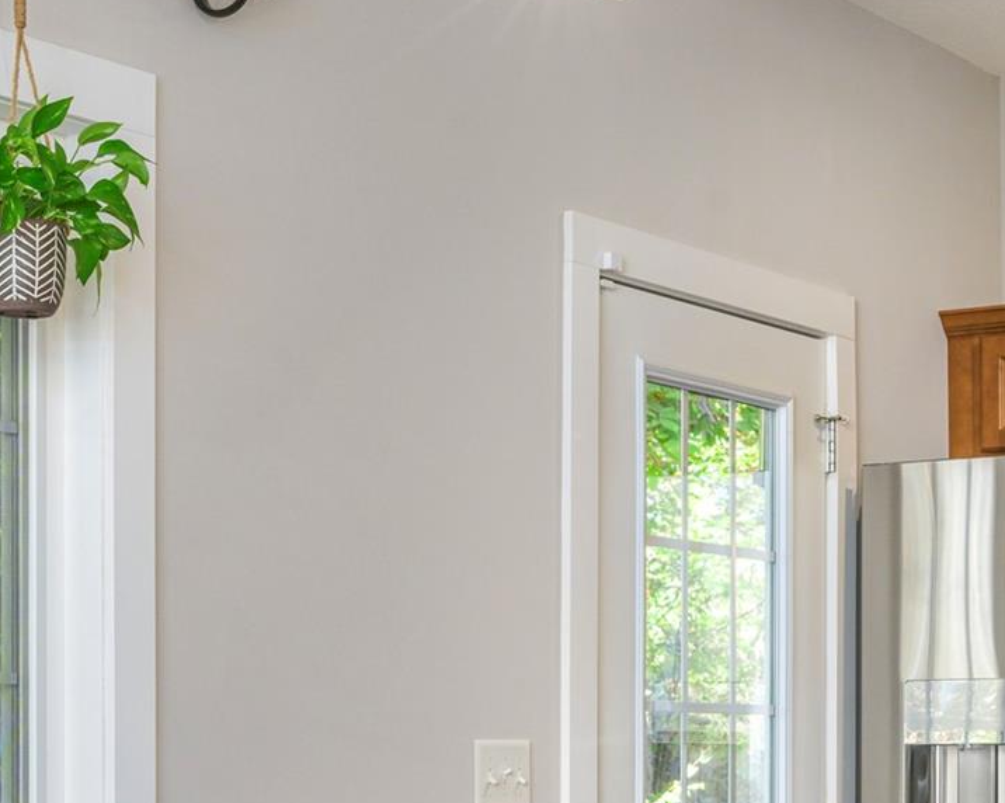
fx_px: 2794
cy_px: 783
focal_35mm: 94
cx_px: 491
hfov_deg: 20.4
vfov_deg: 16.1
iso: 320
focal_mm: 35
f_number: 8
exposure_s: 1/160
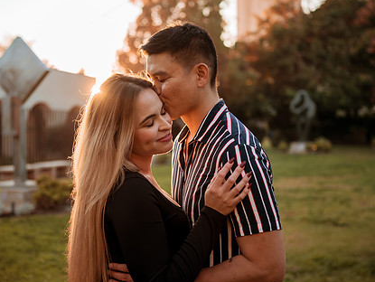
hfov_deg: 40.4
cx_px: 174
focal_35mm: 47
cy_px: 136
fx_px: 510
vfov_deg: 30.9
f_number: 1.8
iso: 100
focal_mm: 35
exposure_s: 1/640
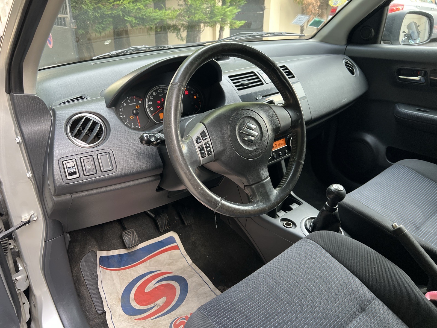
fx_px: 328
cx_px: 218
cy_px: 164
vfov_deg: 53.1
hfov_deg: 67.3
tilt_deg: -27.5
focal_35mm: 26
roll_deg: -0.4
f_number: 1.5
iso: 125
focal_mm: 5.7
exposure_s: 1/102
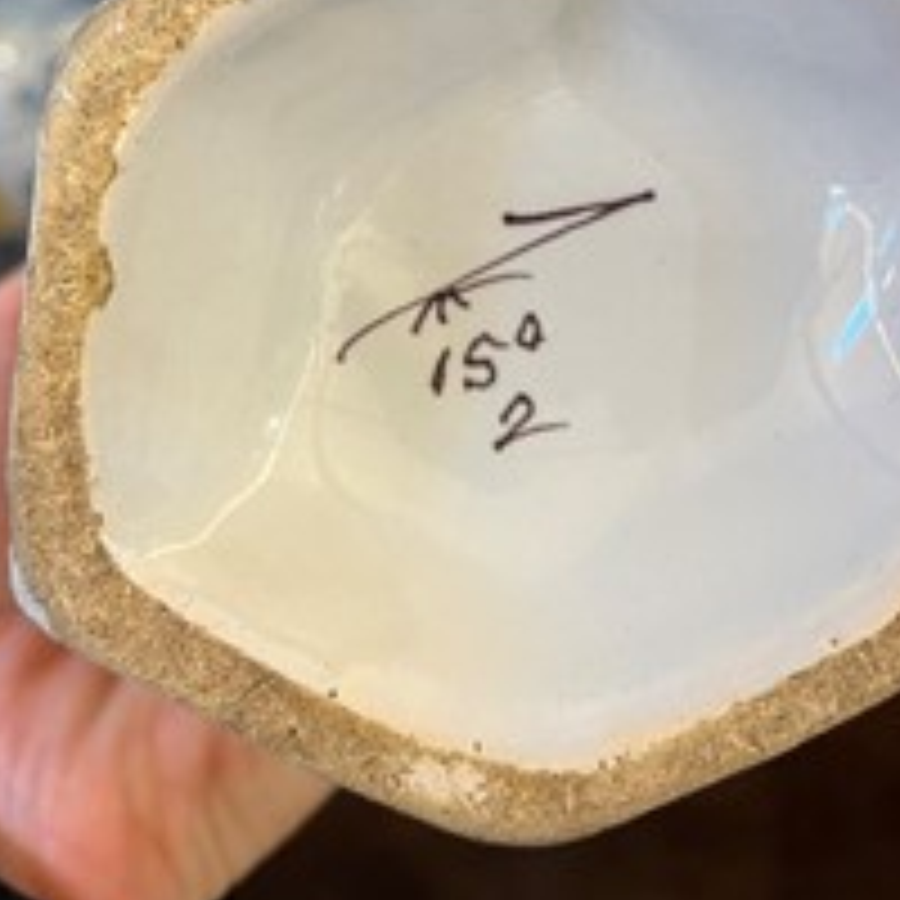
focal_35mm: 46
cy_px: 194
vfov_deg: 35.7
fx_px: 1353
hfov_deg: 36.8
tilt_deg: -39.9
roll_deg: +4.1
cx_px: 441
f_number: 1.6
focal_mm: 5.1
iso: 100
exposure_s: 1/50
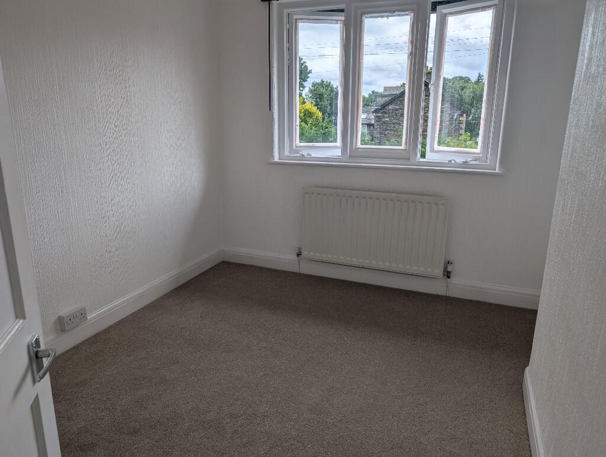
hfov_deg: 71.5
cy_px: 228
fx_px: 421
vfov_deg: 56.9
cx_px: 303
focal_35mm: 24
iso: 21
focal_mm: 6.9
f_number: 1.68
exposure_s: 1/531
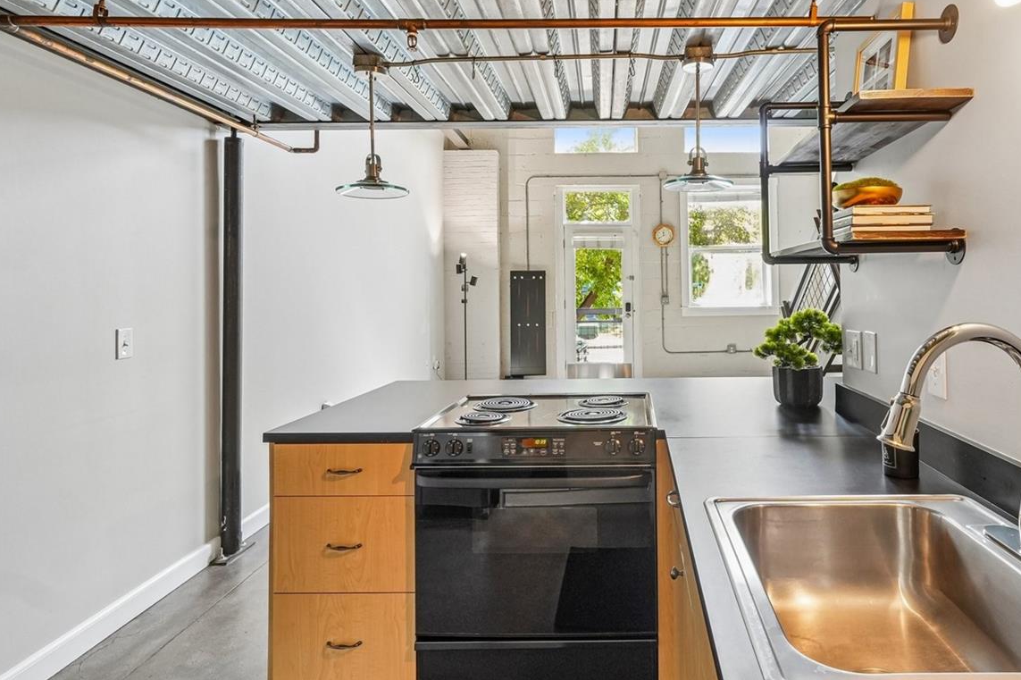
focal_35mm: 21
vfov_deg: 58.9
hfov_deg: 80.2
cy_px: 271
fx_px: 595
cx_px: 616
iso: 800
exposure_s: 1/3.33
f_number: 8
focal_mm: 10
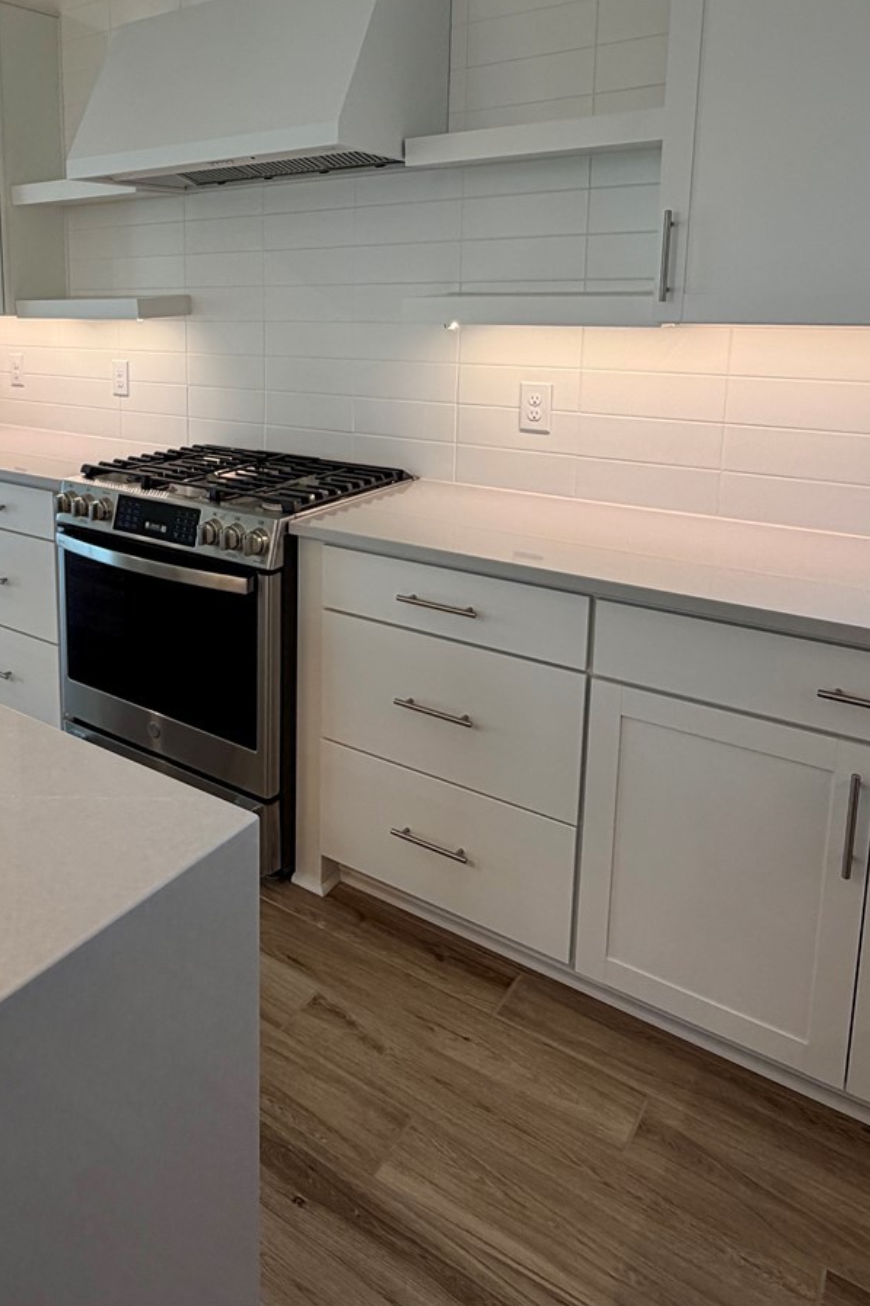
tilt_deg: -9.7
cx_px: 229
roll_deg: +1.0
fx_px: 943
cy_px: 439
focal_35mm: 26
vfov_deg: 67.6
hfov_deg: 47.9
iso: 100
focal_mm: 2.22
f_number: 2.2
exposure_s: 1/120
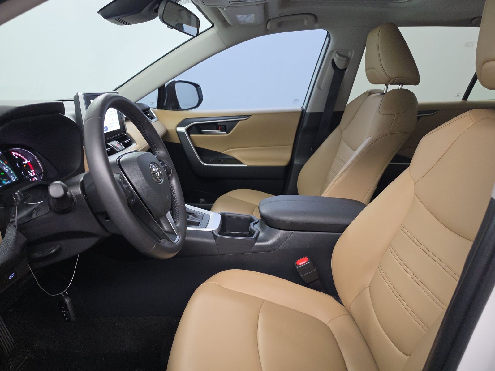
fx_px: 329
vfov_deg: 58.9
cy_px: 186
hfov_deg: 73.9
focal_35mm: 23
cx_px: 248
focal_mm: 6.5
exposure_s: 1/39
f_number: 1.4
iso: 210
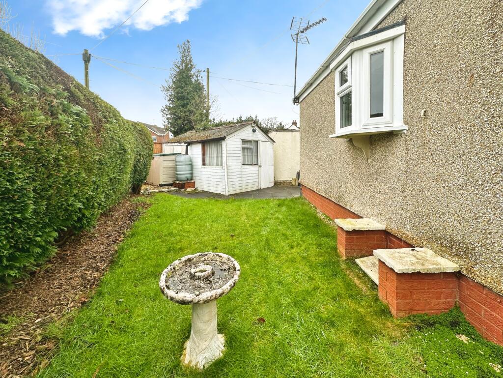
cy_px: 189
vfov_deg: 85.7
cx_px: 252
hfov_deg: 102.0
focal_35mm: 14
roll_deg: +0.6
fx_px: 204
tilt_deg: -5.8
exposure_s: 1/99
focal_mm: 2.22
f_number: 2.2
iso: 40
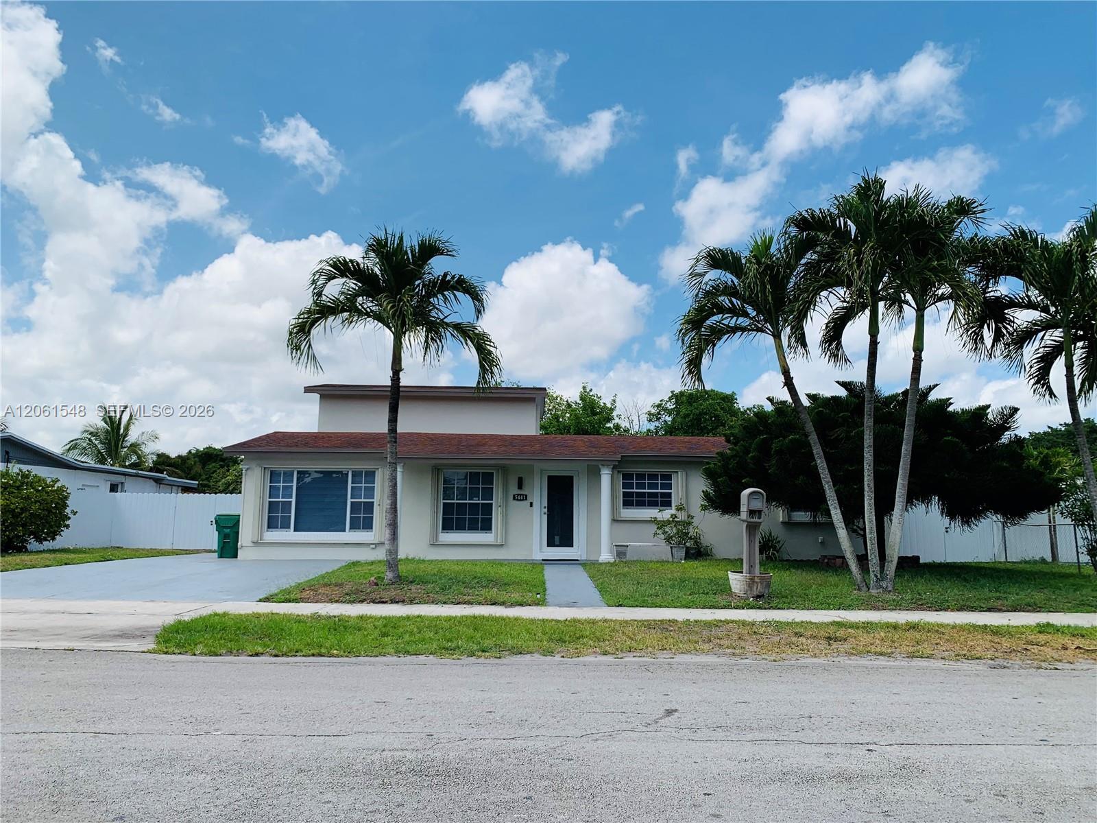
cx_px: 548
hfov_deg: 67.3
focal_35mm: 26
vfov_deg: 53.1
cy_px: 412
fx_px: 824
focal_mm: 4.25
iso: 25
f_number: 1.8
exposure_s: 1/2833
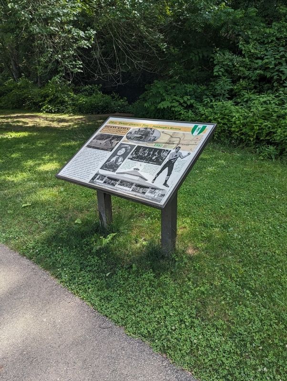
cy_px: 190
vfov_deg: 71.5
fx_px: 265
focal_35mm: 24
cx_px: 144
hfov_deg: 57.0
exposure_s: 1/599
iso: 44
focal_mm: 6.81
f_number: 1.85
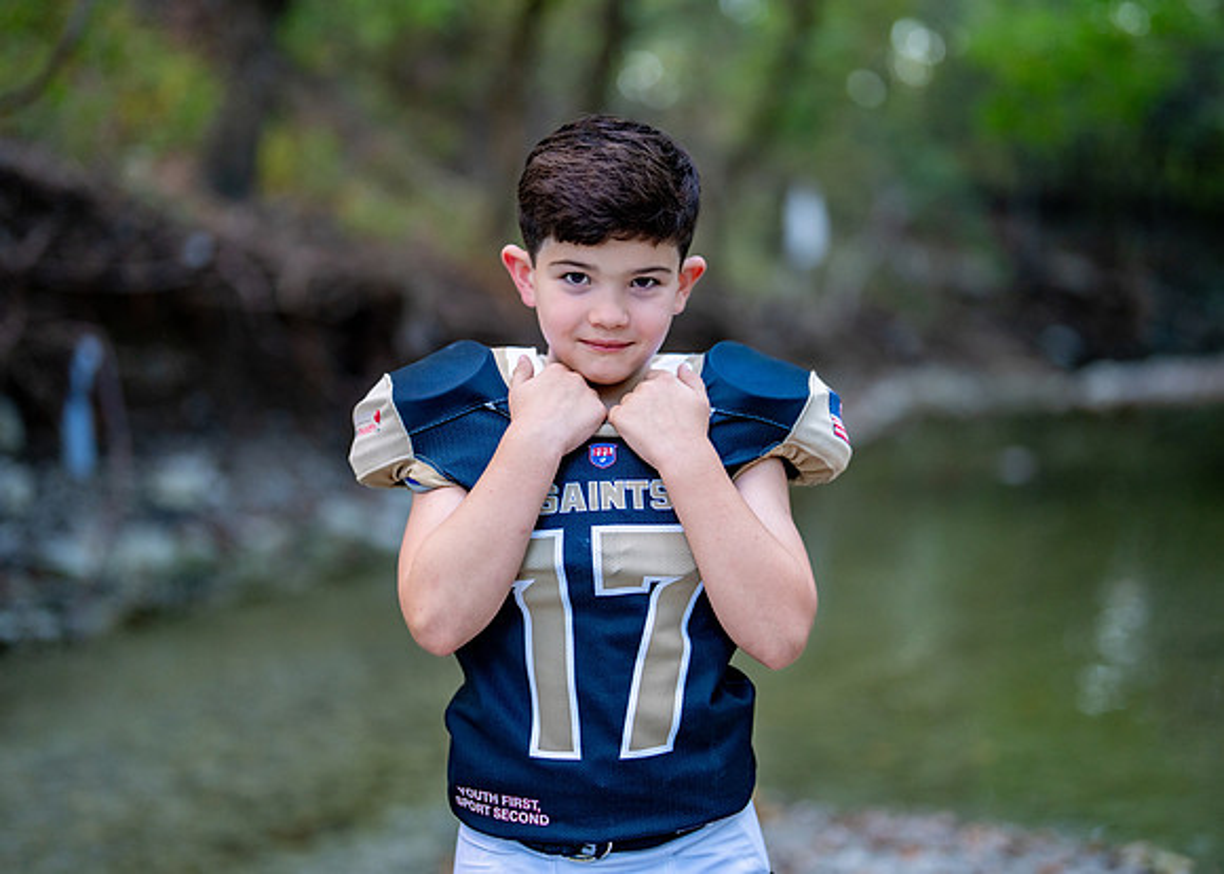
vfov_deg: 23.4
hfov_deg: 32.3
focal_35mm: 61
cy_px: 429
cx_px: 641
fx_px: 2110
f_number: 1.2
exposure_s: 1/500
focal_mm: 50
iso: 500
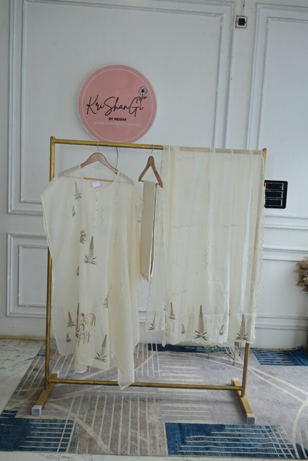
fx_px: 397
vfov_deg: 60.3
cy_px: 230
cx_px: 154
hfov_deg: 42.4
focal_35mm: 31
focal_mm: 31
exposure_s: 1/160
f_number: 6.3
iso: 160
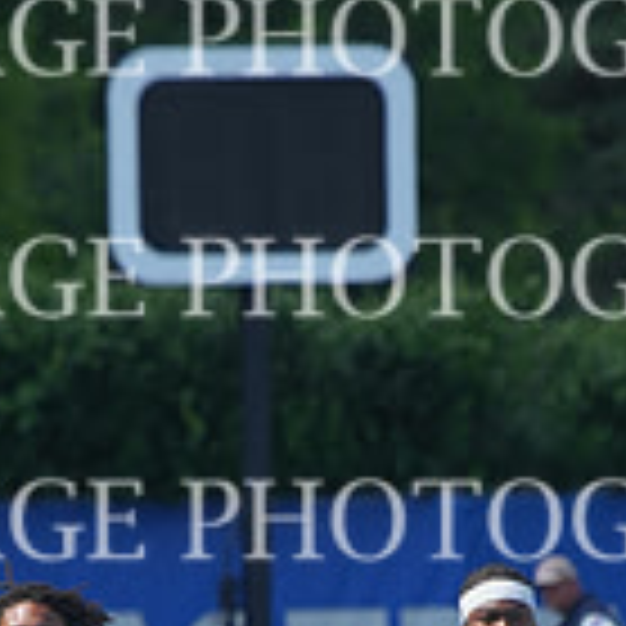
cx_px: 151
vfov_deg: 1.4
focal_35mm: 1292
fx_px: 26434
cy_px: 883
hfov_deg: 1.4
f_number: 6.3
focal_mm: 365
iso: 400
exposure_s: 1/1250
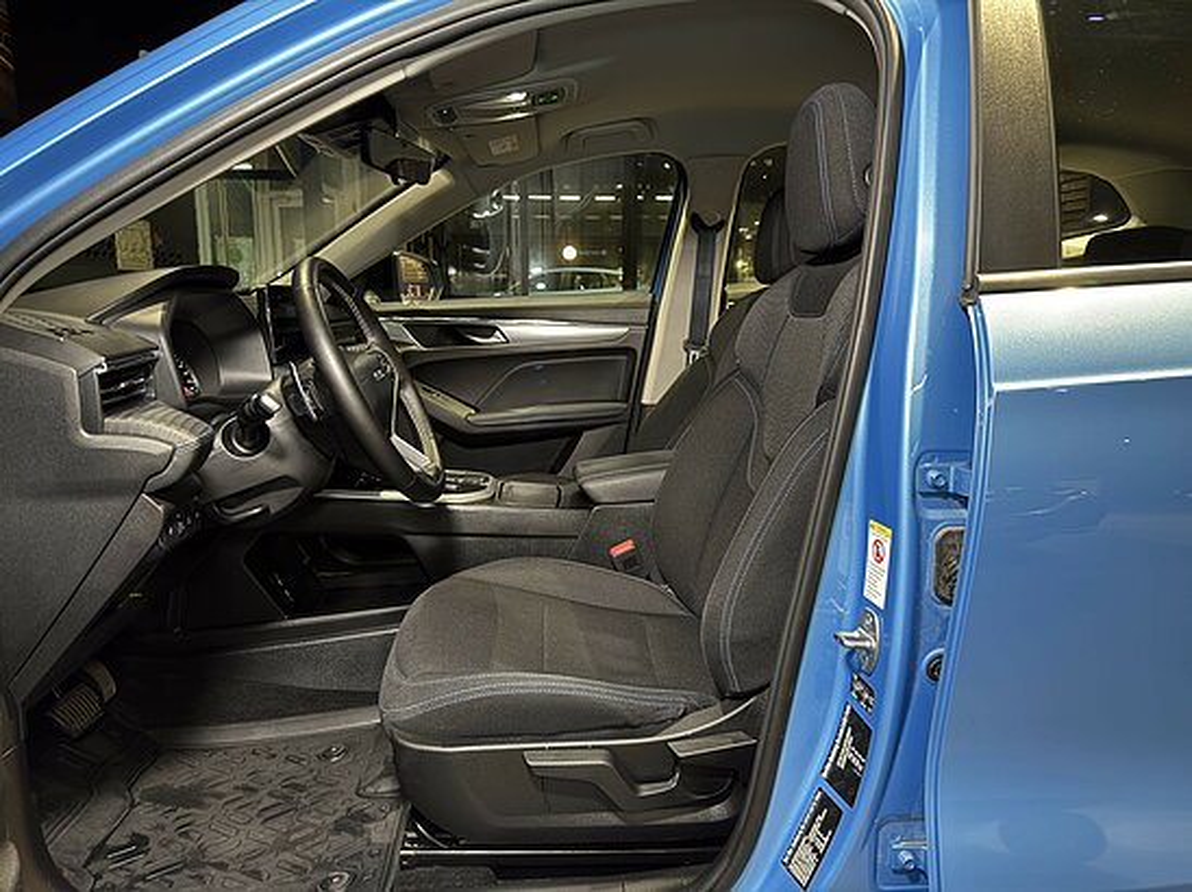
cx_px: 596
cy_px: 446
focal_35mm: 24
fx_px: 826
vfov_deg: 56.7
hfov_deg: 71.6
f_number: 1.78
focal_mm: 6.76
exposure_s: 1/10
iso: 250
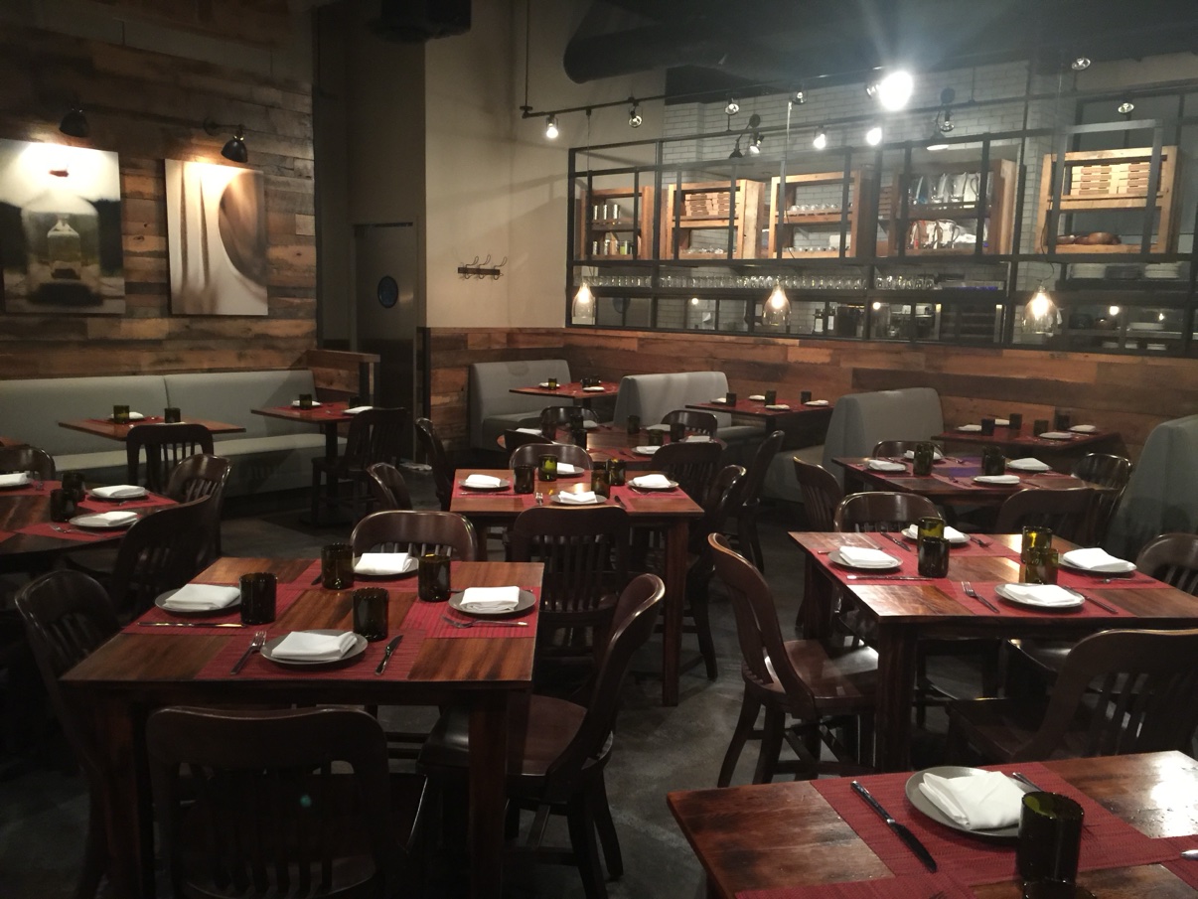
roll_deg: -1.2
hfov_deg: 61.6
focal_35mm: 29
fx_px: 1004
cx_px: 599
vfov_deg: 48.2
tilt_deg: -8.4
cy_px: 450
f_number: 2.2
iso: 80
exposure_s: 1/4
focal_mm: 4.15
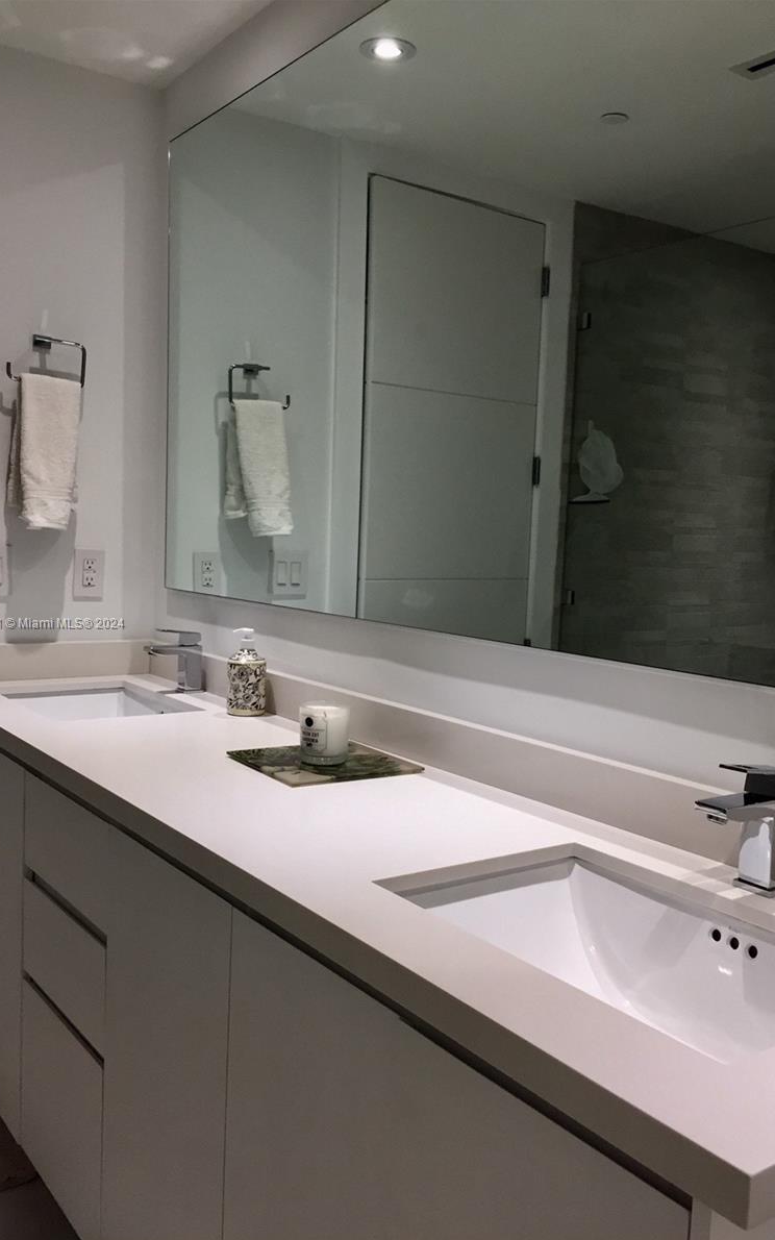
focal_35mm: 31
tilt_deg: -3.5
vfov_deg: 61.2
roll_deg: -1.4
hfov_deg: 40.6
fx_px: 1047
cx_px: 402
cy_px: 624
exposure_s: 1/30
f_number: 2.2
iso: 32
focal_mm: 4.15
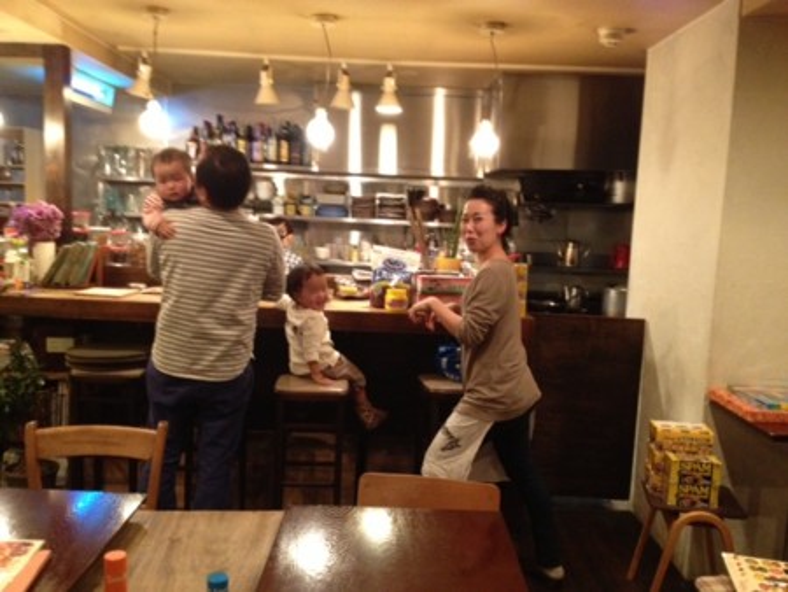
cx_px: 394
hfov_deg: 52.6
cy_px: 296
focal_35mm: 35
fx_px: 797
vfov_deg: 40.7
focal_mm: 4.28
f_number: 2.4
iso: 400
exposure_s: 1/15
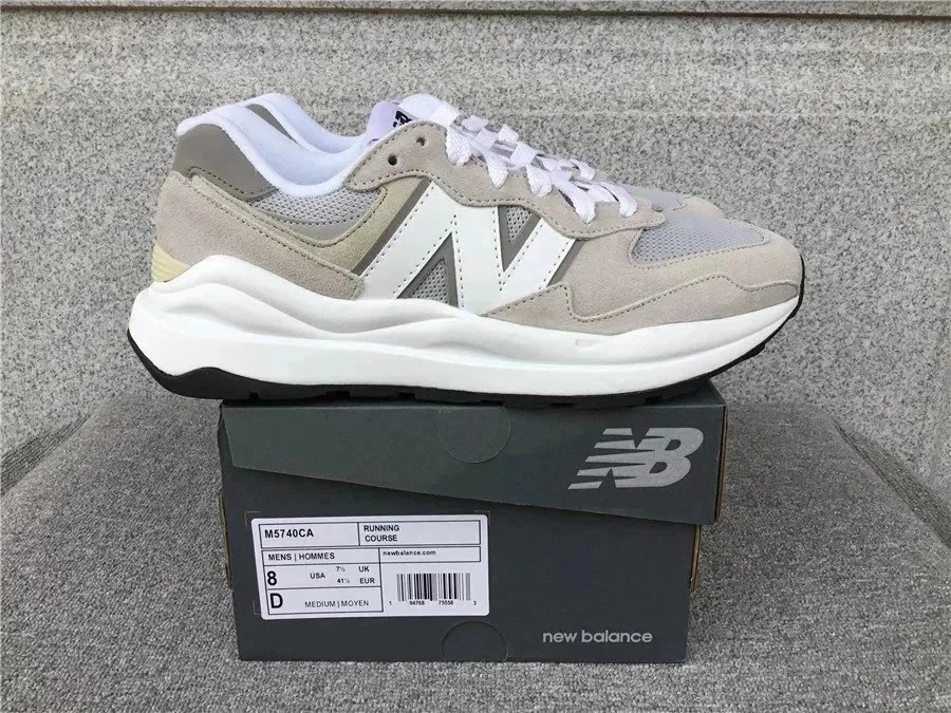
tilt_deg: -19.0
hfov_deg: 58.4
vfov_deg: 45.4
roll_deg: -0.1
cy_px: 356
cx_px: 476
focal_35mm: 31
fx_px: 852
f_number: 2.4
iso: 25
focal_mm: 3.3
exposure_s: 1/231
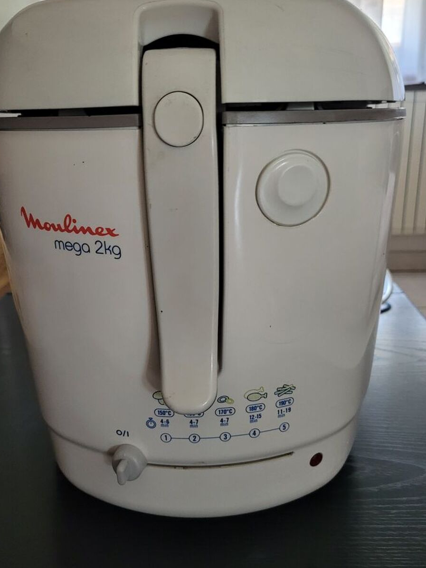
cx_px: 218
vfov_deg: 61.6
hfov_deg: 48.2
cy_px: 261
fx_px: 476
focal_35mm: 29
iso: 320
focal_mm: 5.4
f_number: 1.8
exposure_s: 1/100
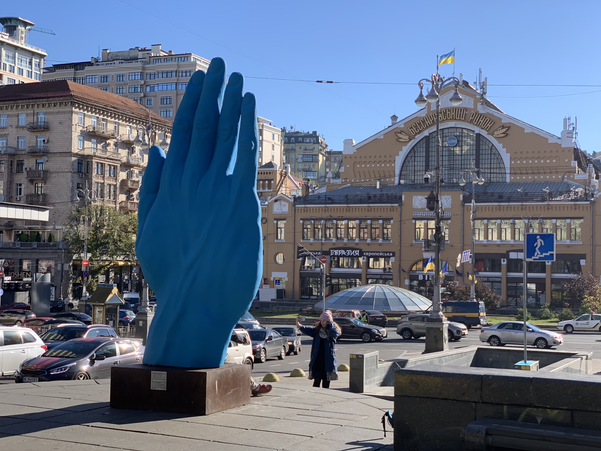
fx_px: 903
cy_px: 226
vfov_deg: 28.0
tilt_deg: +2.9
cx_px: 300
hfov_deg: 36.8
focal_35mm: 52
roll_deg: -1.4
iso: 16
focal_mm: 6
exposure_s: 1/489
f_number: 2.4
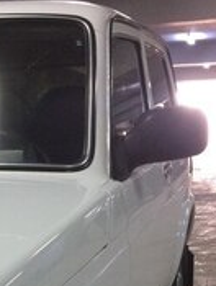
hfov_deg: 17.8
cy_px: 376
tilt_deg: -18.3
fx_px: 680
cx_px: 28
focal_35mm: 82
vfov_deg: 21.4
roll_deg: +0.5
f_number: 2.2
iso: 160
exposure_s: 1/33
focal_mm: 4.15
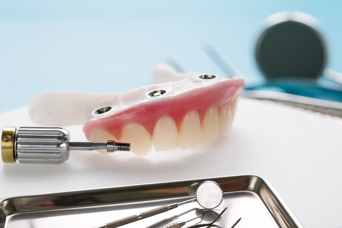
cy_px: 114
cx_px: 171
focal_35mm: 54
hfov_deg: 36.9
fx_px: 513
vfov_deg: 25.1
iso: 200
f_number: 5.6
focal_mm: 35.8
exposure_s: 1/5
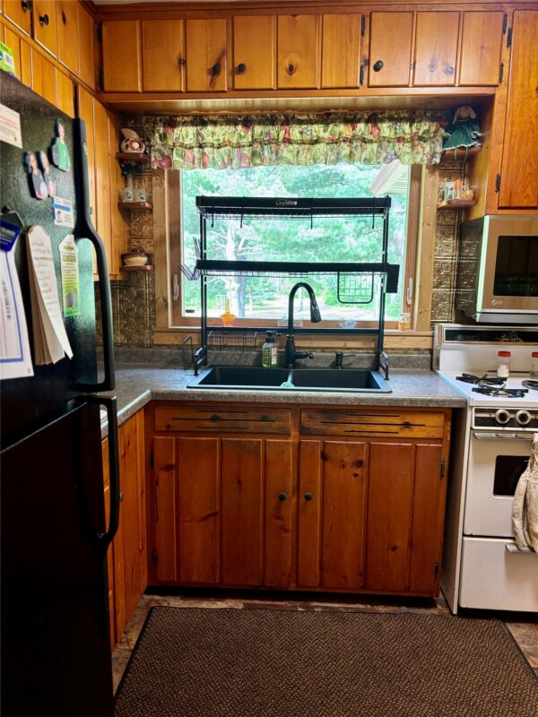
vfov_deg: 67.3
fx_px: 539
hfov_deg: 53.1
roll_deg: -1.8
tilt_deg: -9.6
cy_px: 358
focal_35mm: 26
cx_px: 269
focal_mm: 5.96
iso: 160
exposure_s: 1/60
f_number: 1.6
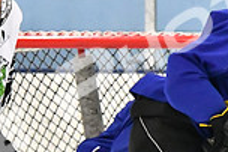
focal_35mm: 1090
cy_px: 144
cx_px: -30
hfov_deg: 1.9
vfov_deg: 1.3
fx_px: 6896
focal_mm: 190
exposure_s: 1/1250
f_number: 3.2
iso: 6400
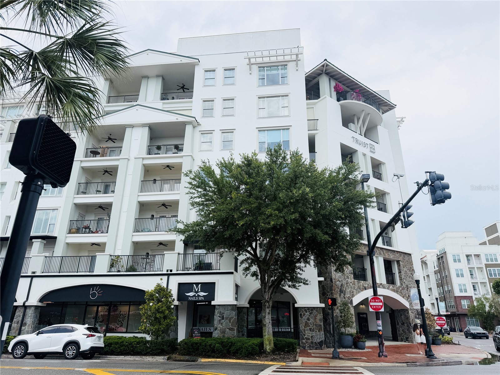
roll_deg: +0.8
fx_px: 347
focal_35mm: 24
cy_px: 188
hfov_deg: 71.6
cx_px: 250
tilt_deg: +21.0
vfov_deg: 56.8
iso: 80
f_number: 1.78
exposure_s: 1/4405
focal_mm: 6.76
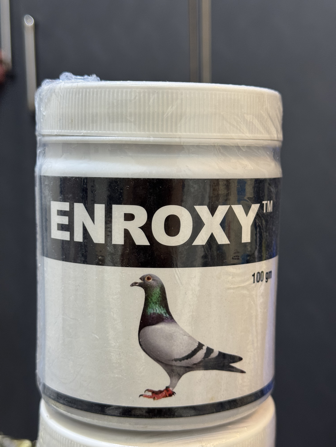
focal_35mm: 48
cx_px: 168
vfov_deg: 39.7
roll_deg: +0.9
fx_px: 621
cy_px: 224
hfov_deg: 30.3
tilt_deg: -4.2
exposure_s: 1/50
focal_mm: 6.76
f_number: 1.78
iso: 160
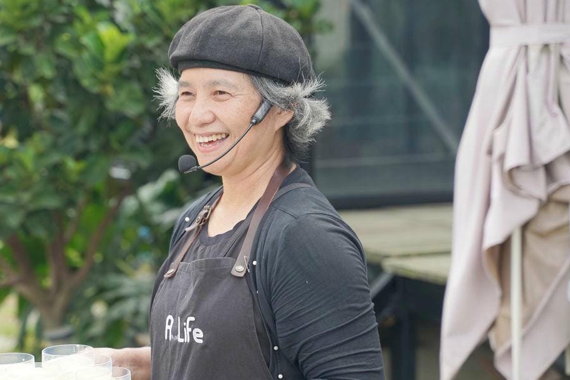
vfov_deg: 14.7
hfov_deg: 21.9
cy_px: 239
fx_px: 1472
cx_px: 213
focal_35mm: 93
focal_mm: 70
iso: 125
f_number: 4
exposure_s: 1/160
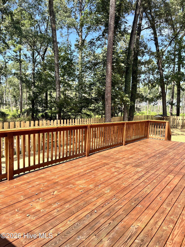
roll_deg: -2.1
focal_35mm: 26
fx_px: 185
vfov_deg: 67.3
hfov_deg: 53.1
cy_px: 124
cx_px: 92
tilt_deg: -5.2
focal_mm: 5.1
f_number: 1.6
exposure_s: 1/920
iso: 50
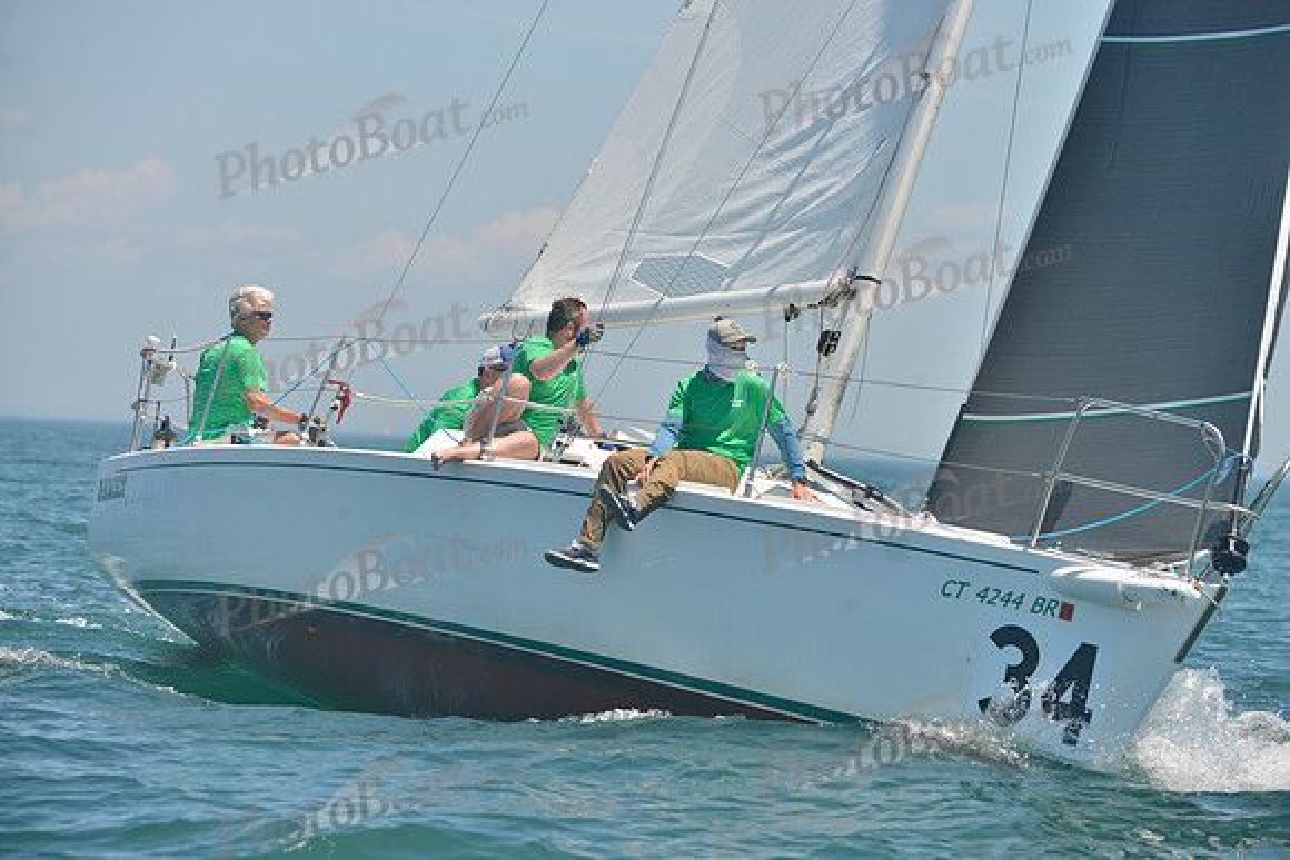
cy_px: 430
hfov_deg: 10.3
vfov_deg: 6.9
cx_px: 645
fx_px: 7168
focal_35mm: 200
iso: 280
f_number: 6.3
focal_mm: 200
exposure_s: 1/1000
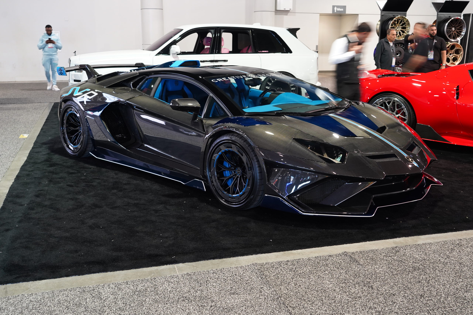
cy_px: 158
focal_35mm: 38
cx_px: 236
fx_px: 499
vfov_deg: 35.1
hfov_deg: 50.7
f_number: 5.6
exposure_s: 1/8
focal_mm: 38
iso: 1250
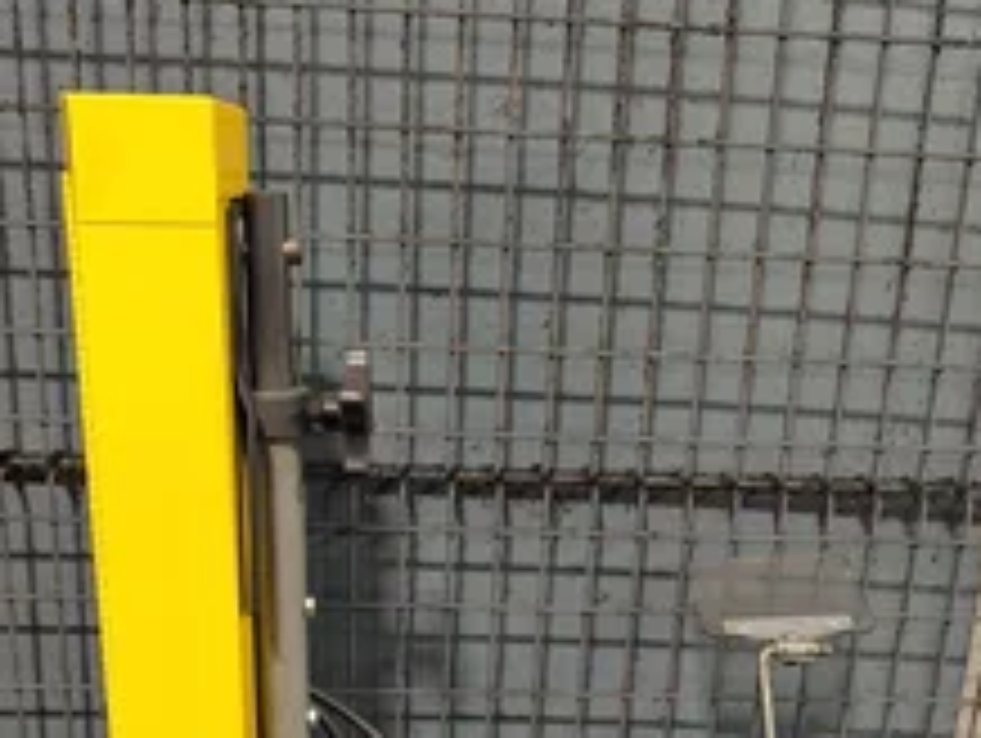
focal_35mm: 44
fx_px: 1248
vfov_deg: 31.9
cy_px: 610
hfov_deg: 42.9
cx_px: 522
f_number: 1.68
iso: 891
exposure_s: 1/120
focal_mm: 6.9
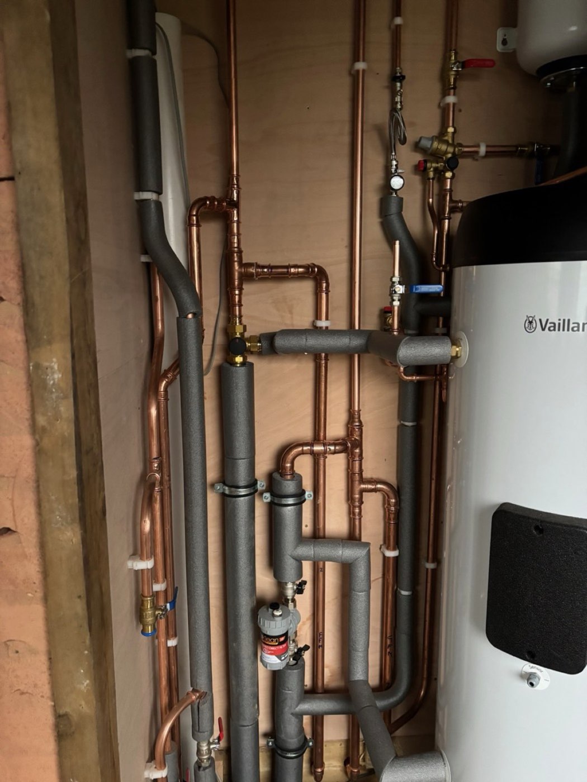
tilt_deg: -9.7
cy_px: 391
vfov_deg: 67.3
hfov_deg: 53.1
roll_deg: +1.0
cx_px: 294
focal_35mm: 26
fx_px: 588
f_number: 1.6
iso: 640
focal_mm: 5.96
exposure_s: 1/30
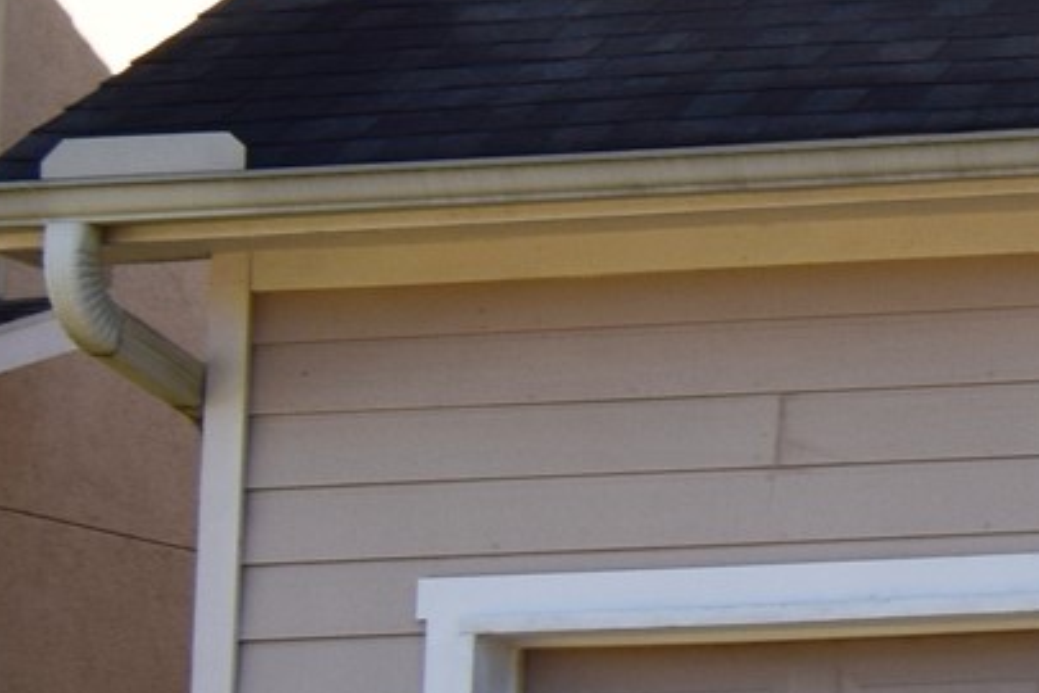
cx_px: 2506
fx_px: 4646
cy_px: 311
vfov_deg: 8.5
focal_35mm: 161
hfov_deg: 10.8
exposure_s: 1/200
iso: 180
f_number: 10
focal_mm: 20
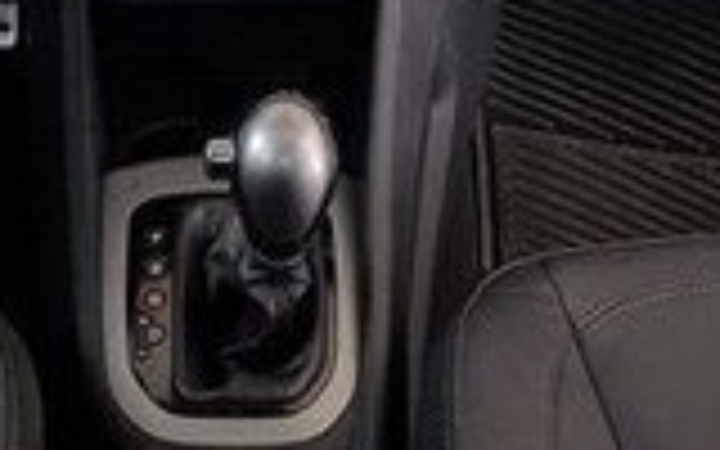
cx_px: 252
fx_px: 2237
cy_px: -317
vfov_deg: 10.9
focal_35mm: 114
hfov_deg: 18.2
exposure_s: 1/50
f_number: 1.7
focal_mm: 4.2
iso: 40
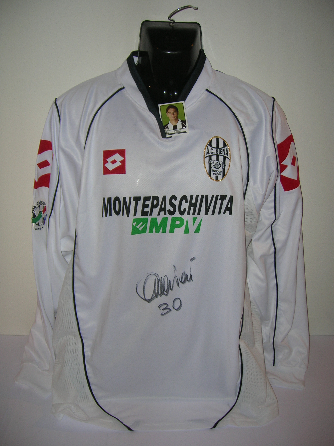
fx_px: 437
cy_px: 223
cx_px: 167
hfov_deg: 41.8
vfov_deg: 54.0
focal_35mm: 34
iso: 50
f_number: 2.9
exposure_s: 1/60.1
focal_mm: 5.7
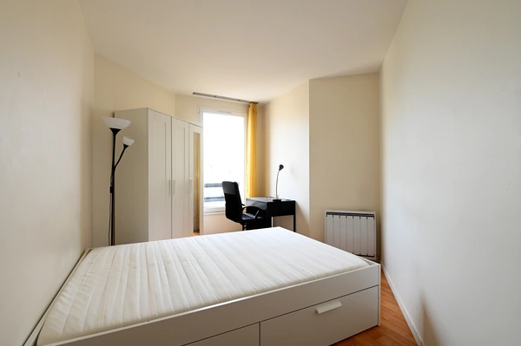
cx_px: 260
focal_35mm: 16
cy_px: 173
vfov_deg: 73.6
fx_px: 231
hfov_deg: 96.8
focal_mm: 16
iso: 200
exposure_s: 1/10
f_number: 11
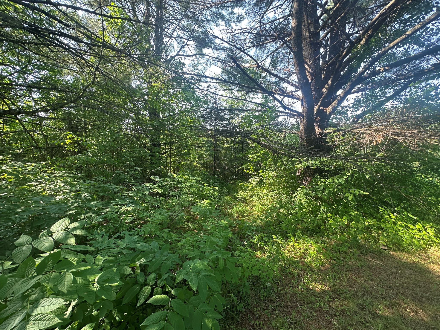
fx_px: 178
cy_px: 165
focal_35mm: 14
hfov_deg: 102.1
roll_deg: -0.3
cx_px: 220
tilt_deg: -3.3
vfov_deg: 85.7
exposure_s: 1/99
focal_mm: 2.22
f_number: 2.2
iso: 80
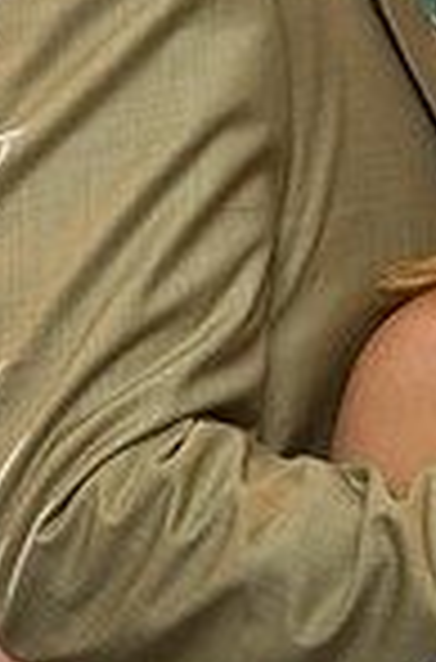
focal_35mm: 491
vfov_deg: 4.2
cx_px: 353
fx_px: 8983
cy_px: -207
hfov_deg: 2.8
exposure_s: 1/125
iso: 1600
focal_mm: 160
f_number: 3.2
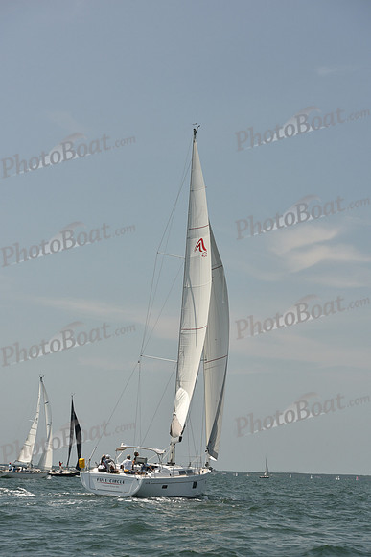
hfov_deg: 15.9
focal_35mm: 86
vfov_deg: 23.6
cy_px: 278
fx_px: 1329
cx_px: 186
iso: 320
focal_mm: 86
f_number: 7.1
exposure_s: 1/1000
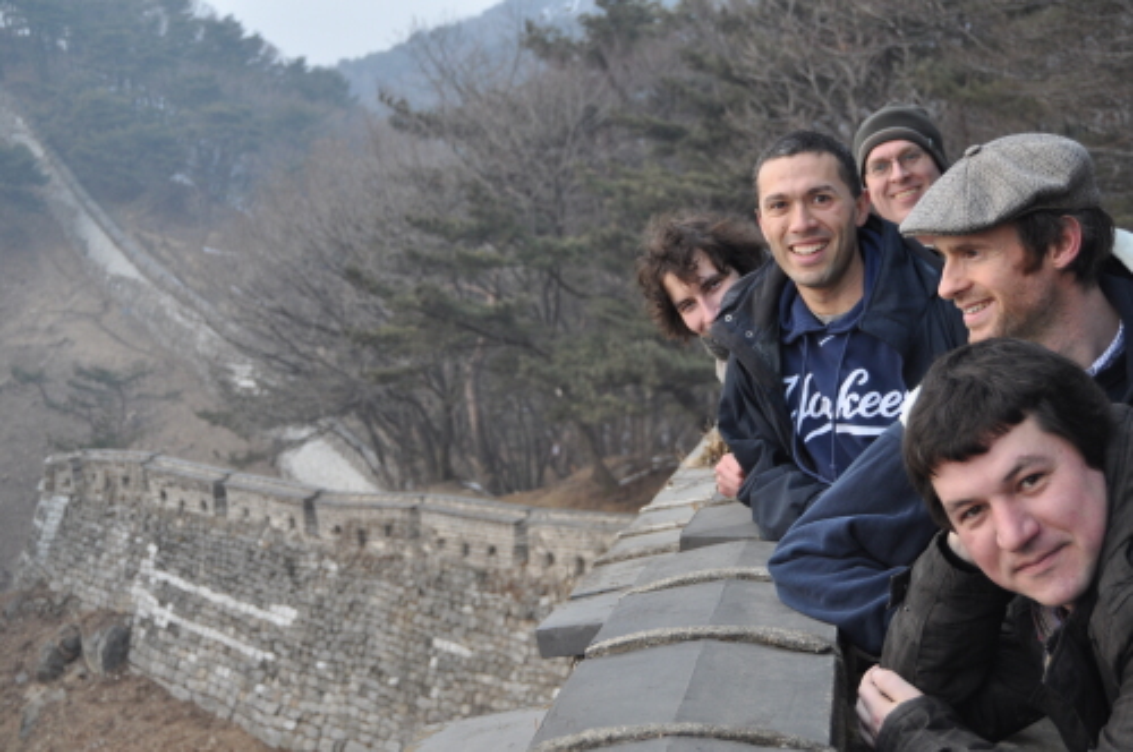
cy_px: 376
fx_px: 1886
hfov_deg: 33.4
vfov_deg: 22.6
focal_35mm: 60
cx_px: 566
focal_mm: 40
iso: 400
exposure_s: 1/80
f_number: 5
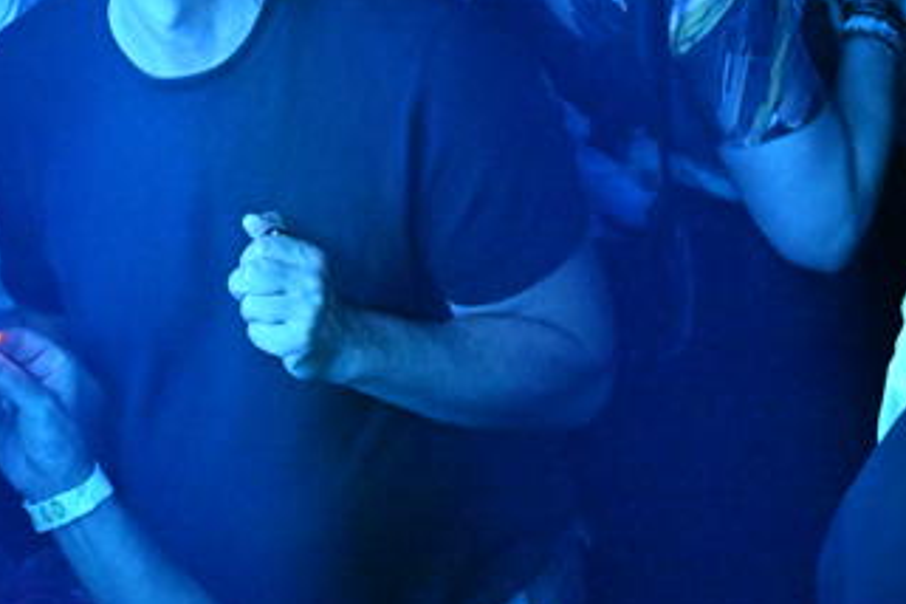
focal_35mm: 430
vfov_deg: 3.2
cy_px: 73
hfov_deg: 4.8
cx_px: 141
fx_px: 10821
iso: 32000
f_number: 2.8
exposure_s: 1/200
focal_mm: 200
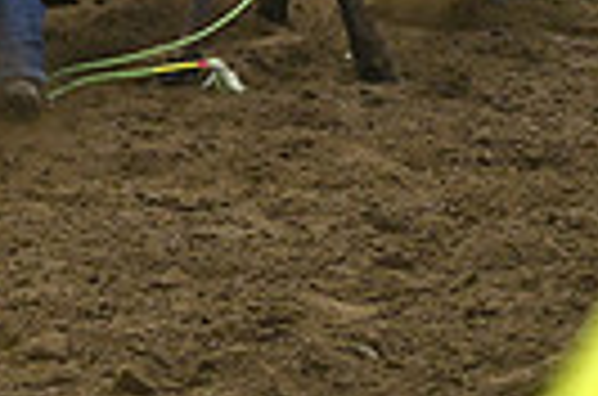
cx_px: -382
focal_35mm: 341
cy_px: -385
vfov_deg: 4.0
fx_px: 5651
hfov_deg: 6.0
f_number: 2.8
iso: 6400
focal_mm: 78
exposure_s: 1/400
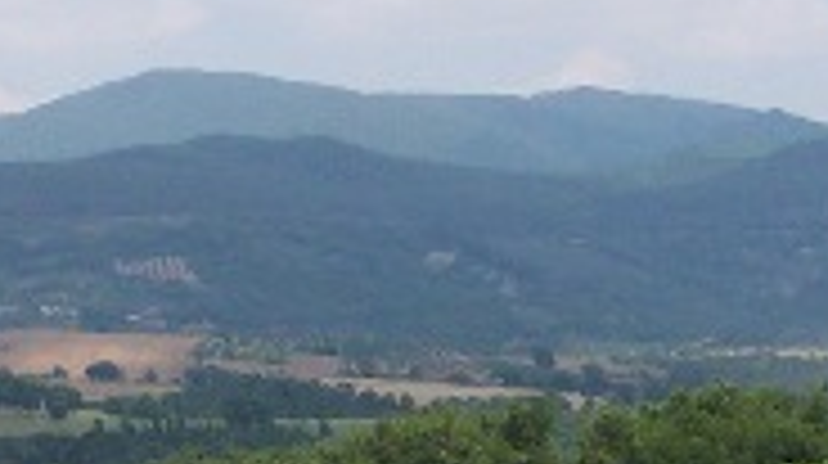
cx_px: -410
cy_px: 162
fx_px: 3947
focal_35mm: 180
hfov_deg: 11.5
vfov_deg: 6.7
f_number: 4.8
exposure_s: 1/1000
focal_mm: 8
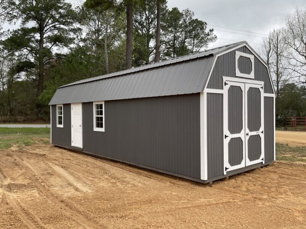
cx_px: 153
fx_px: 256
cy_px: 114
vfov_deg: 48.2
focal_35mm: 29
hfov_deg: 61.7
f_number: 1.8
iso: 16
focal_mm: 3
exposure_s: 1/599
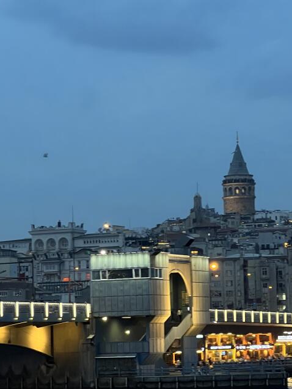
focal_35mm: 129
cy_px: 189
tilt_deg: +6.7
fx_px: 1450
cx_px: 200
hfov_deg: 11.5
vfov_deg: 15.3
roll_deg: +2.3
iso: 800
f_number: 2.8
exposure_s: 1/50
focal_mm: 9
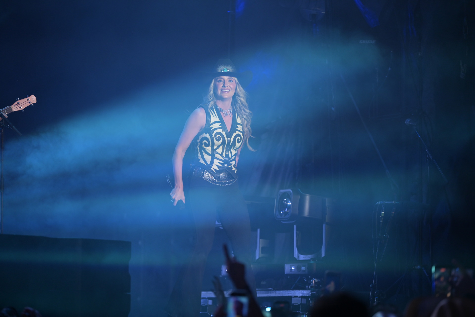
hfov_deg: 12.1
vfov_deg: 8.1
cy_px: 158
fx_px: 2243
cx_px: 238
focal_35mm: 170
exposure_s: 1/500
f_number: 3.2
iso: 1000
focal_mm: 170
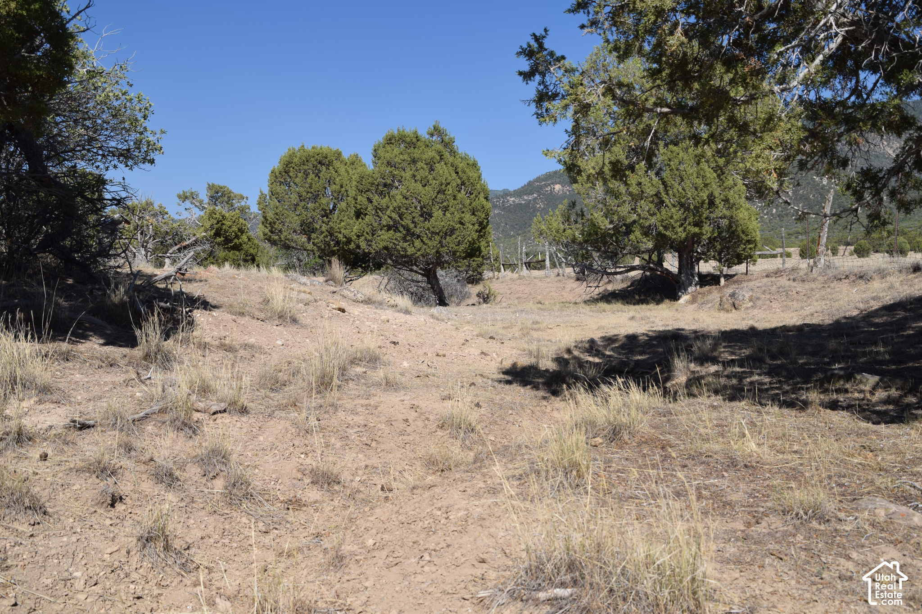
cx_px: 461
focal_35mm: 39
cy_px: 307
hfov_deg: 49.6
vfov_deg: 34.2
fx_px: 999
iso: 100
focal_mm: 26
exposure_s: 1/250
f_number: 8
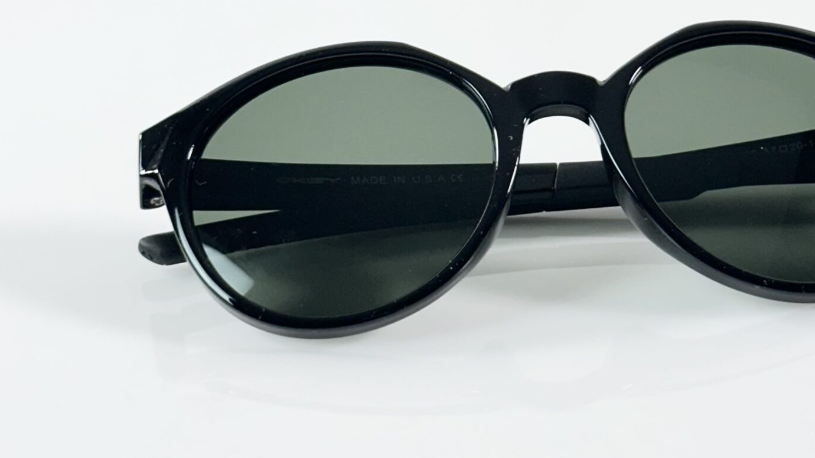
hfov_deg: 21.9
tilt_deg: -23.3
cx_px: 540
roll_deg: +0.9
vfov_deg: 12.4
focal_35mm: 97
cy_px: 96
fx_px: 2096
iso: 80
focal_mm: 6.86
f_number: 1.78
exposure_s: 1/100
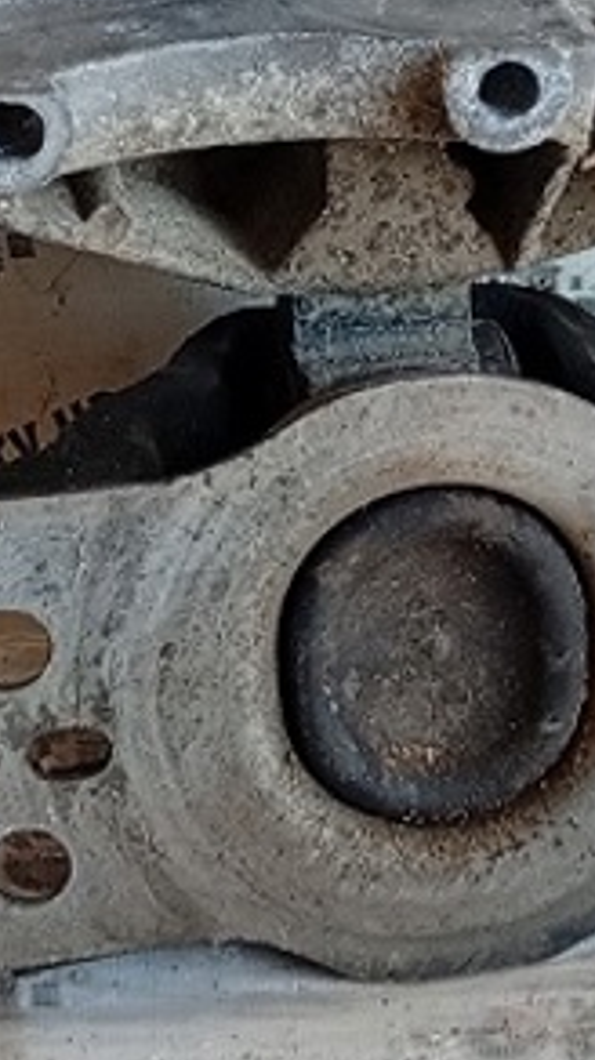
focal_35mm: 124
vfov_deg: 17.2
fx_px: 3482
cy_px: 269
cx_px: 383
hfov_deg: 9.8
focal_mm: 3.96
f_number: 1.8
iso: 157
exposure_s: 1/50
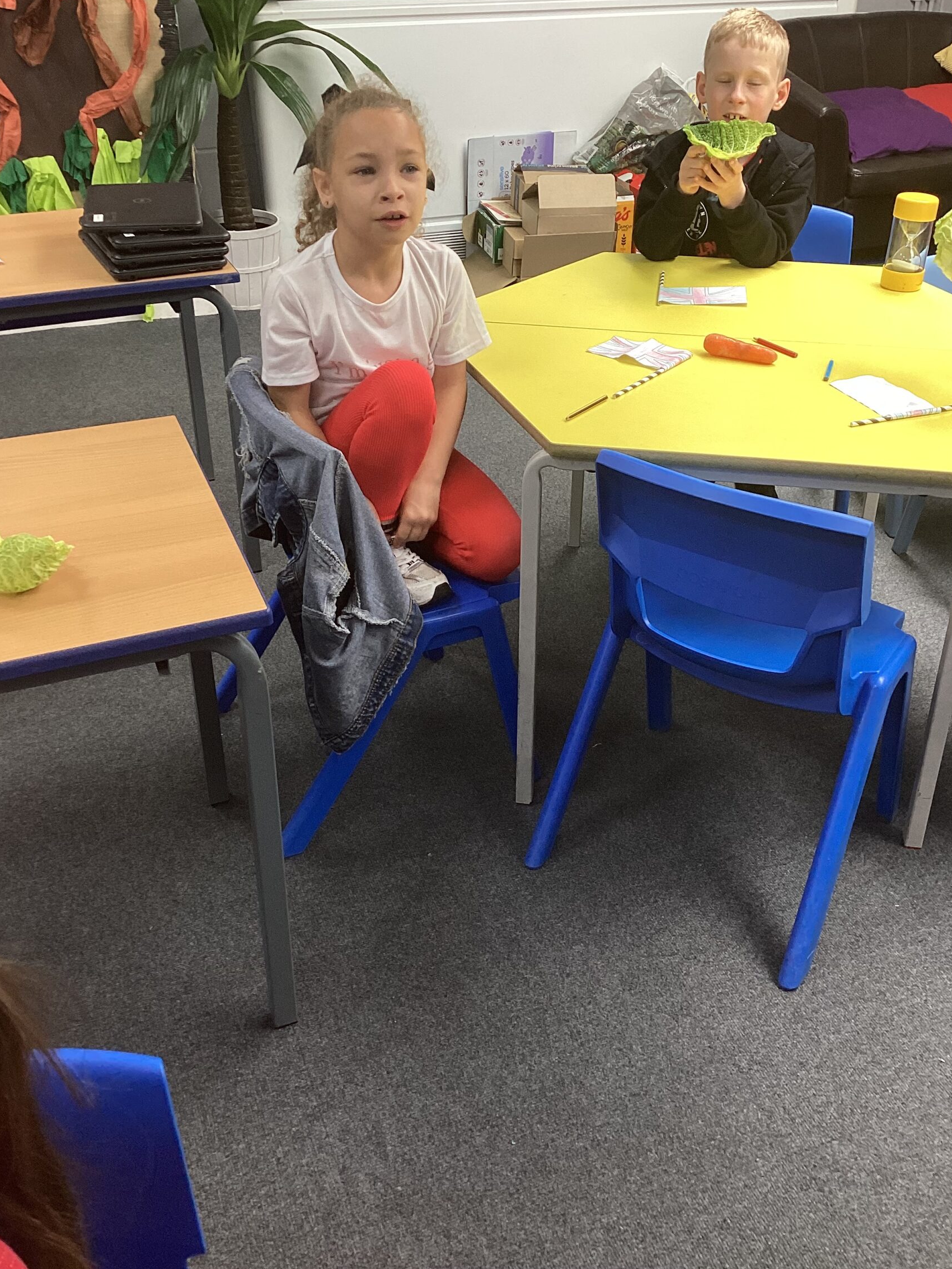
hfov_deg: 40.7
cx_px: 517
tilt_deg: -31.2
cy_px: 558
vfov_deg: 52.5
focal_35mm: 35
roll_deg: -0.4
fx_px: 1283
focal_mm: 3.3
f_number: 2.4
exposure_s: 1/50
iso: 50
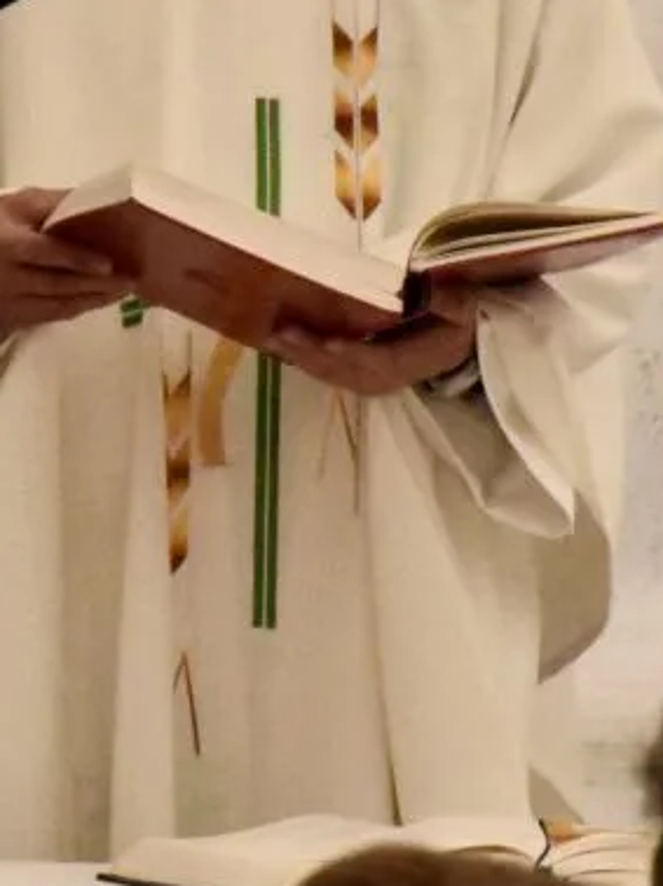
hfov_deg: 2.1
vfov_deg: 2.8
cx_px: -145
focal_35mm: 717
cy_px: 94
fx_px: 18331
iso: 8000
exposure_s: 1/2500
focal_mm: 116
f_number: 10
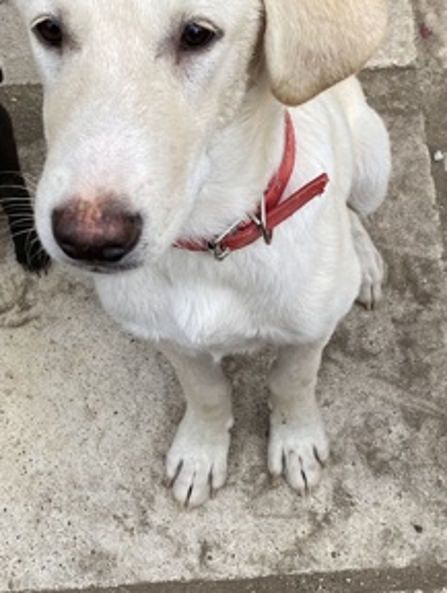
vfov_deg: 50.5
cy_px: 207
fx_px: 618
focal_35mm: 36
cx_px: 177
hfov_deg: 39.6
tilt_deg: -61.5
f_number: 1.8
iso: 32
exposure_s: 1/742
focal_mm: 4.25
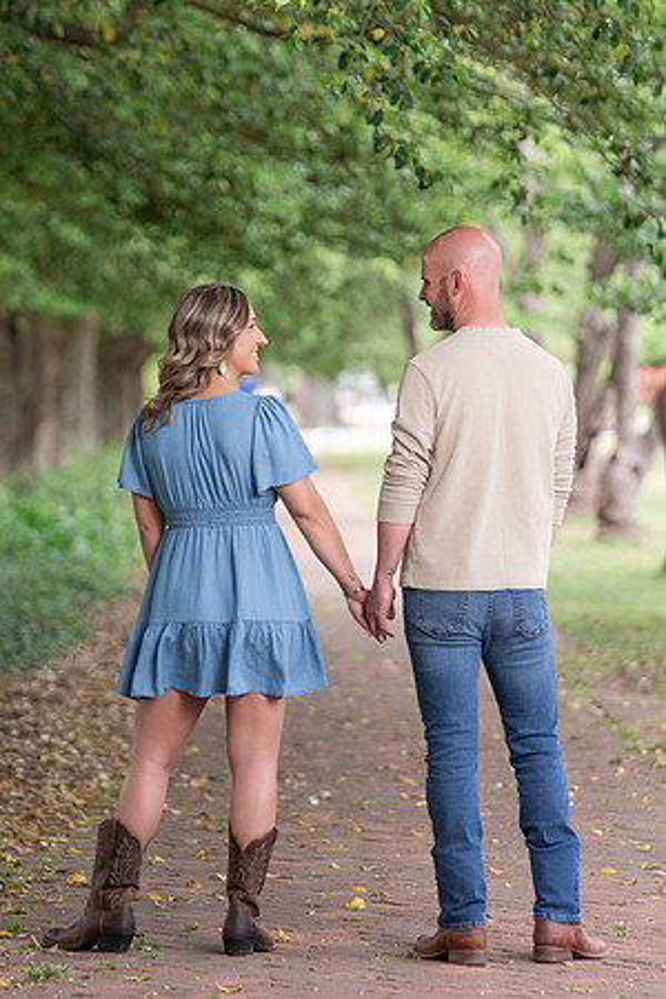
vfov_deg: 11.2
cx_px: 333
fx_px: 5106
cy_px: 500
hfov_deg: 7.5
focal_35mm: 184
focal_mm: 184
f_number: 4
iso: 800
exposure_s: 1/200
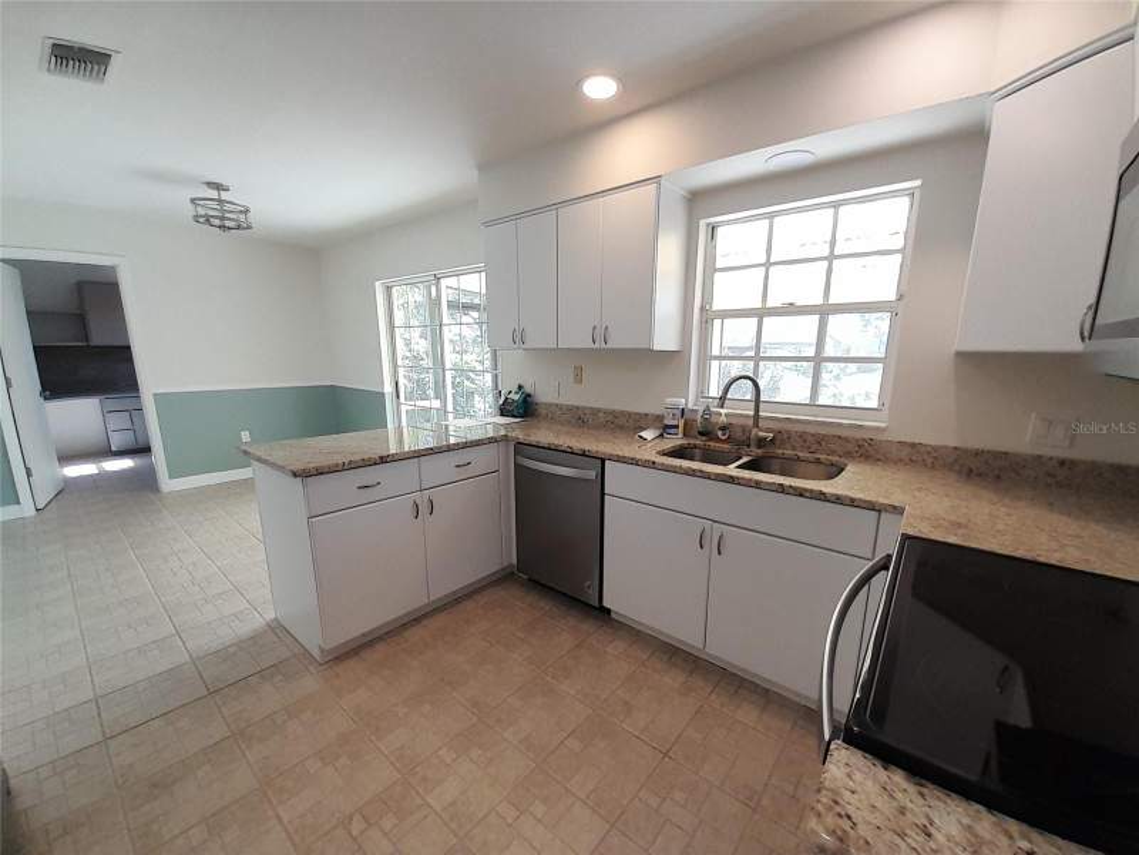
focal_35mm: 13
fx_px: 428
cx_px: 570
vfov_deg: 89.9
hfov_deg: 106.2
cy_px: 428
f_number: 2.2
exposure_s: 1/60
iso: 64
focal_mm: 1.13
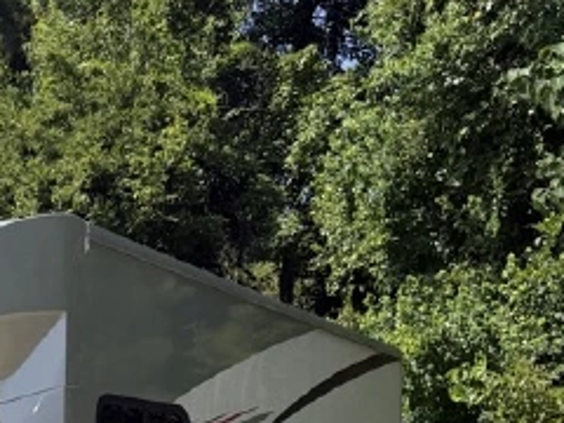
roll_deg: +0.6
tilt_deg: +0.0
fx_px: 1303
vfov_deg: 17.3
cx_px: -99
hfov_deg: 22.6
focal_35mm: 80
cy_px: 559
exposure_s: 1/6173
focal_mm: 6.76
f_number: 1.78
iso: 125
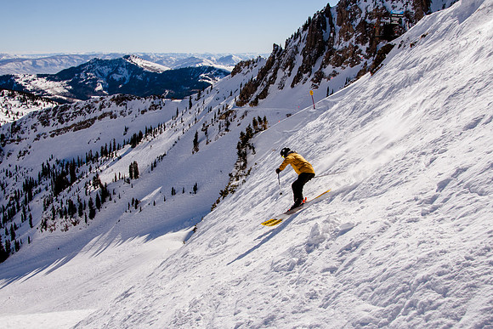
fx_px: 452
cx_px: 246
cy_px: 164
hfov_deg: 57.2
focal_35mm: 33
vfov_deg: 40.0
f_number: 16
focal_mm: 22
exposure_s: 1/640
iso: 400
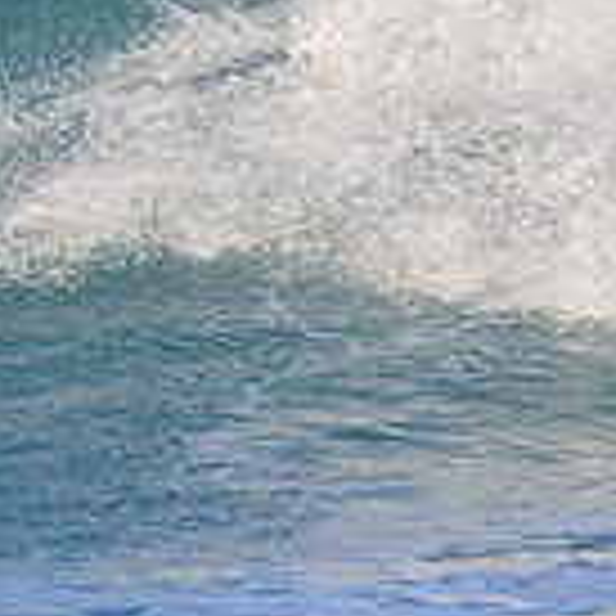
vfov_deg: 0.9
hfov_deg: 0.9
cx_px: -513
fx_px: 39743
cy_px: -11
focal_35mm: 1974
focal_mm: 550
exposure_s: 1/2000
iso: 2000
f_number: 11
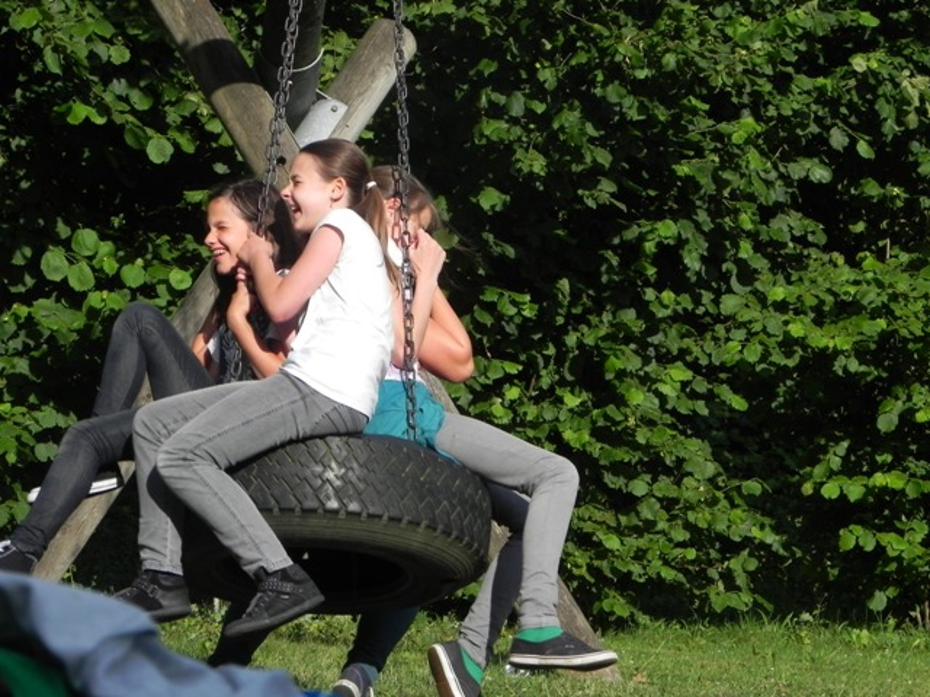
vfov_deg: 10.3
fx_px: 3869
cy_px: 348
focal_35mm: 144
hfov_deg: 13.7
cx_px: 465
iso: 160
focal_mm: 25.7
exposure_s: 1/462
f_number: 7.1
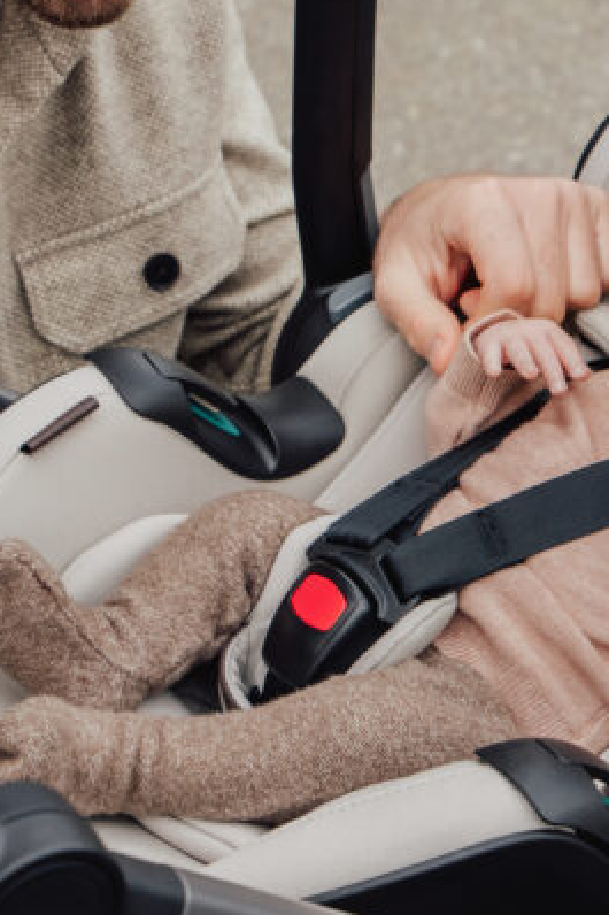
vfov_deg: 18.6
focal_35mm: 110
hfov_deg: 12.3
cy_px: 370
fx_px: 2793
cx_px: 554
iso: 400
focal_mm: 38
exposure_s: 1/500
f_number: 4.5
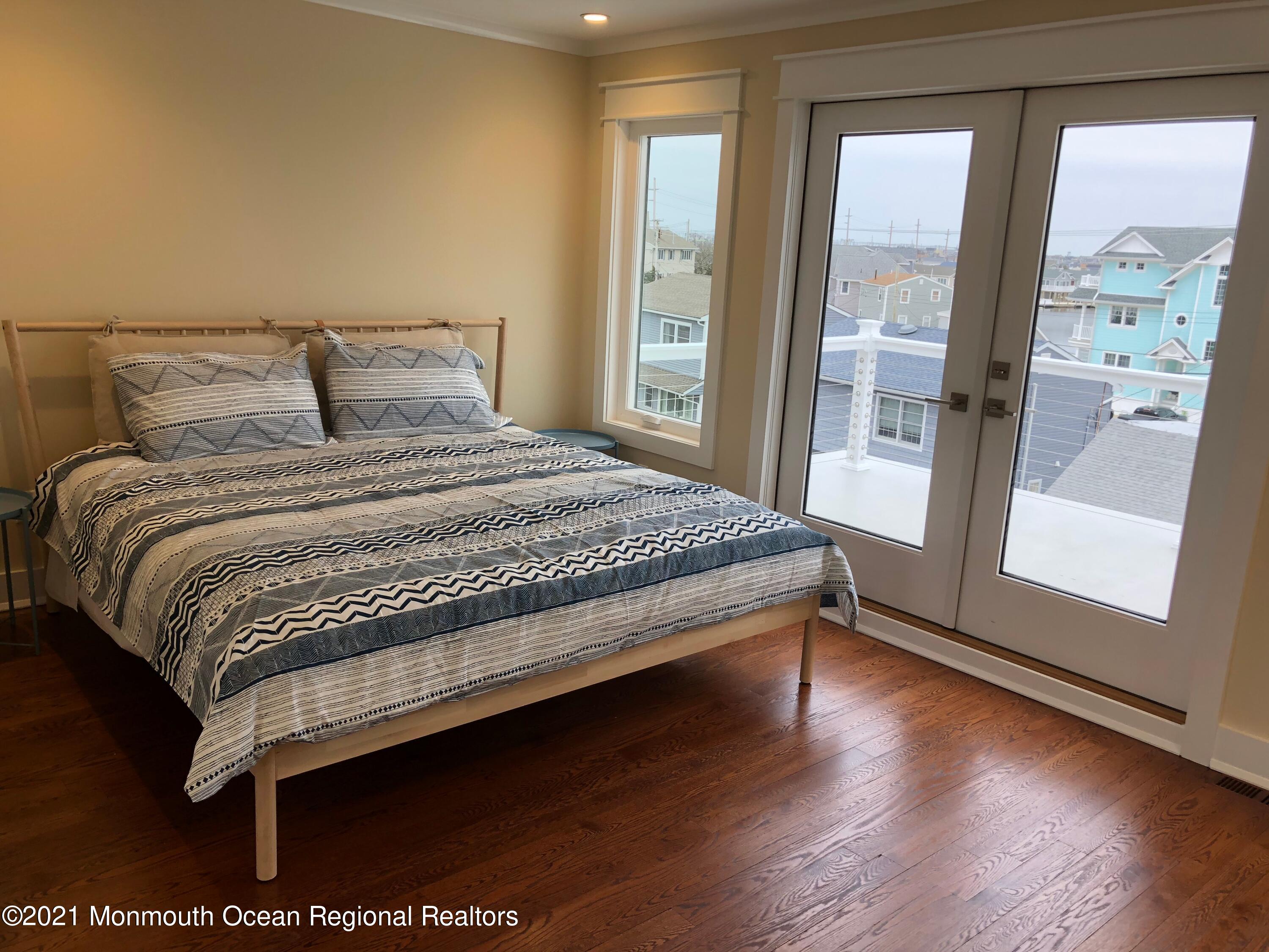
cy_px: 476
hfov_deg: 63.4
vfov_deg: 49.7
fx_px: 1026
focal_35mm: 28
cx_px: 634
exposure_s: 1/120
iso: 50
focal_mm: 3.99
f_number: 1.8
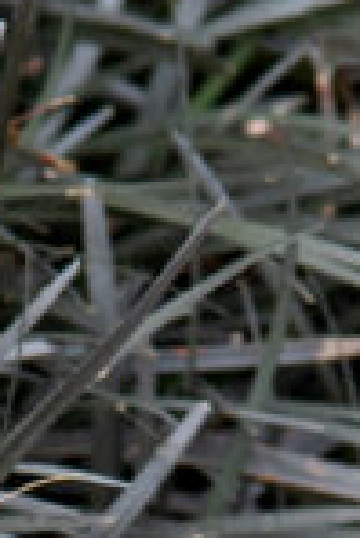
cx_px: 55
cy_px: 776
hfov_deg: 2.0
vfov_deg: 3.1
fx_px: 10071
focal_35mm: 673
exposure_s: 1/250
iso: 200
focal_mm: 95
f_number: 4
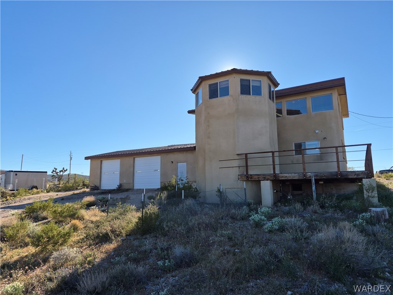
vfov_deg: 58.9
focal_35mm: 23
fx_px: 261
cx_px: 196
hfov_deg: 73.9
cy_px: 148
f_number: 1.8
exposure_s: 1/4416
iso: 80
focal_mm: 5.4
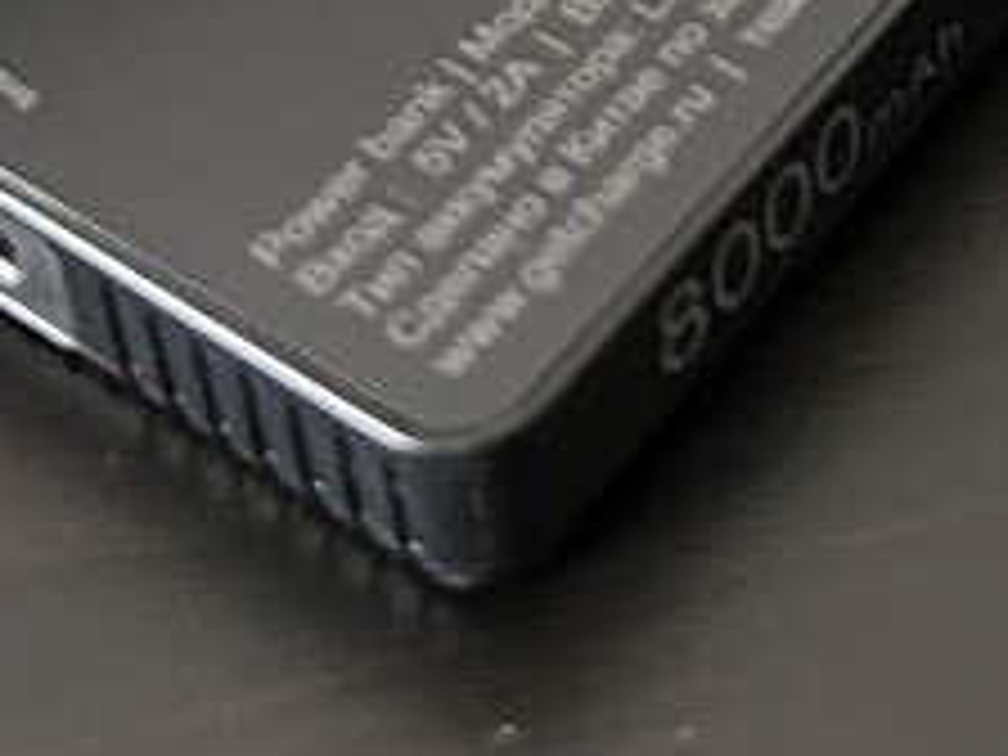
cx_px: 1125
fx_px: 3378
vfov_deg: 11.2
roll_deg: +0.7
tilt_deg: -35.3
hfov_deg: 16.4
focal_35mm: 116
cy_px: -886
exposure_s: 1/60
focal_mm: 5.1
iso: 200
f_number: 1.6
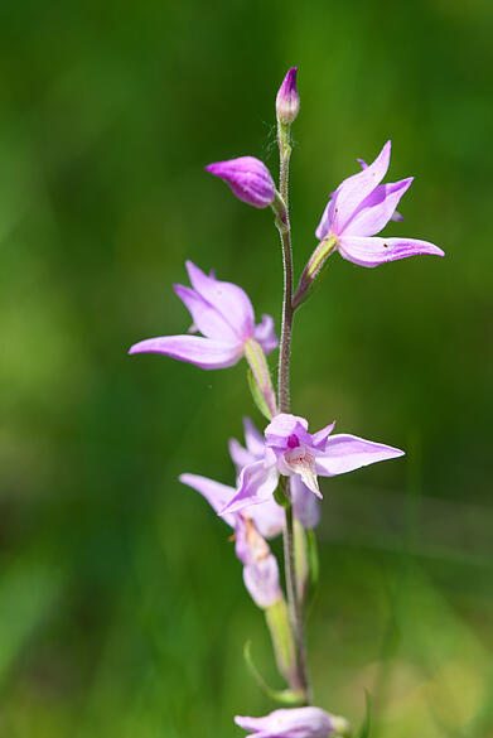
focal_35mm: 135
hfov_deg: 10.2
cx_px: 246
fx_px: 2768
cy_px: 369
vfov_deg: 15.2
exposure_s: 1/200
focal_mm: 90
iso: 100
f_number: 4.5
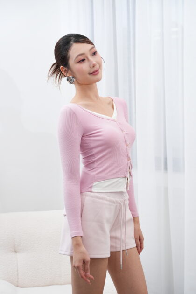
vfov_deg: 30.1
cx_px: 98
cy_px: 147
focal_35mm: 67
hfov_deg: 20.3
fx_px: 547
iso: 250
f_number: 5
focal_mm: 67
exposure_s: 1/200
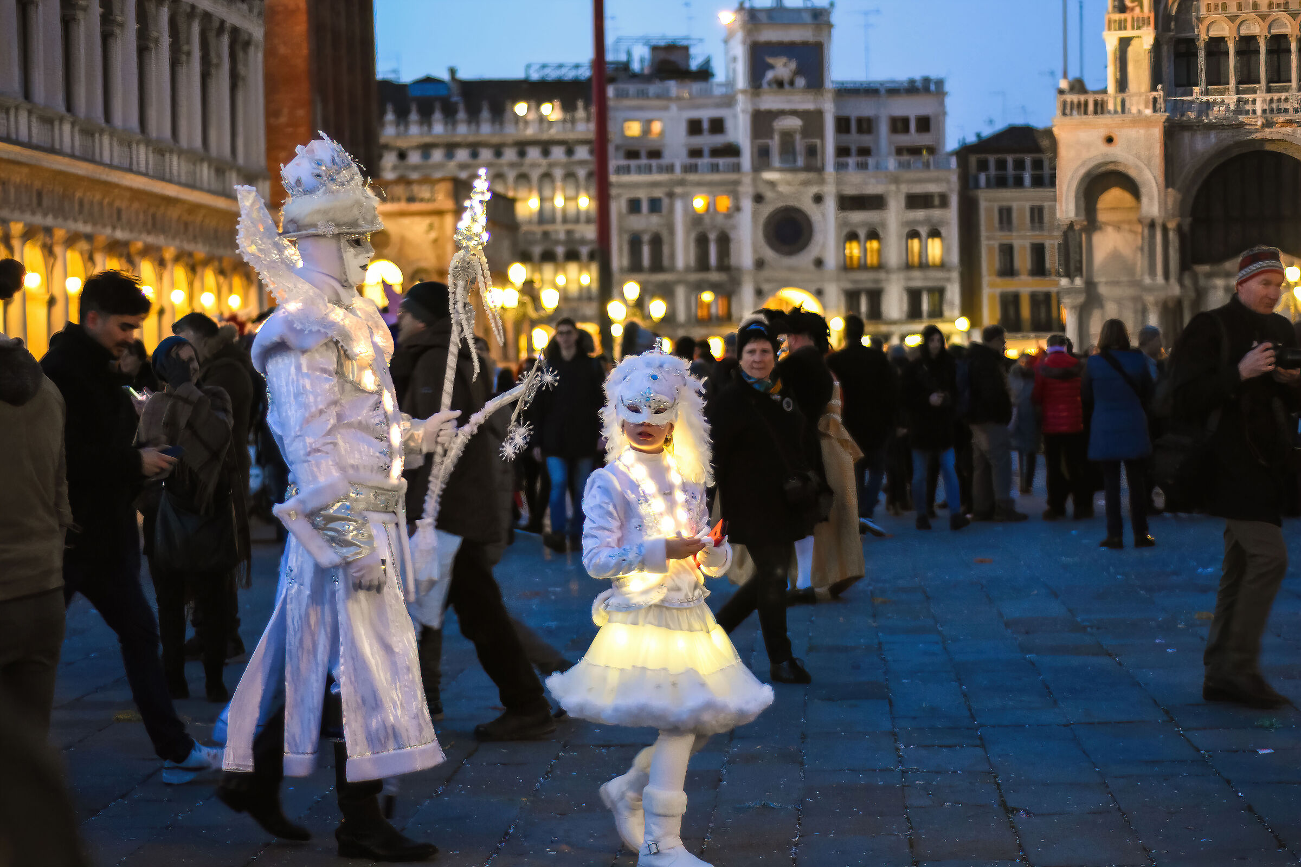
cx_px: 650
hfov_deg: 27.0
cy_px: 434
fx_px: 2710
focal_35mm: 75
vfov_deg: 18.2
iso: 3200
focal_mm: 50
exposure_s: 1/60
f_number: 1.8
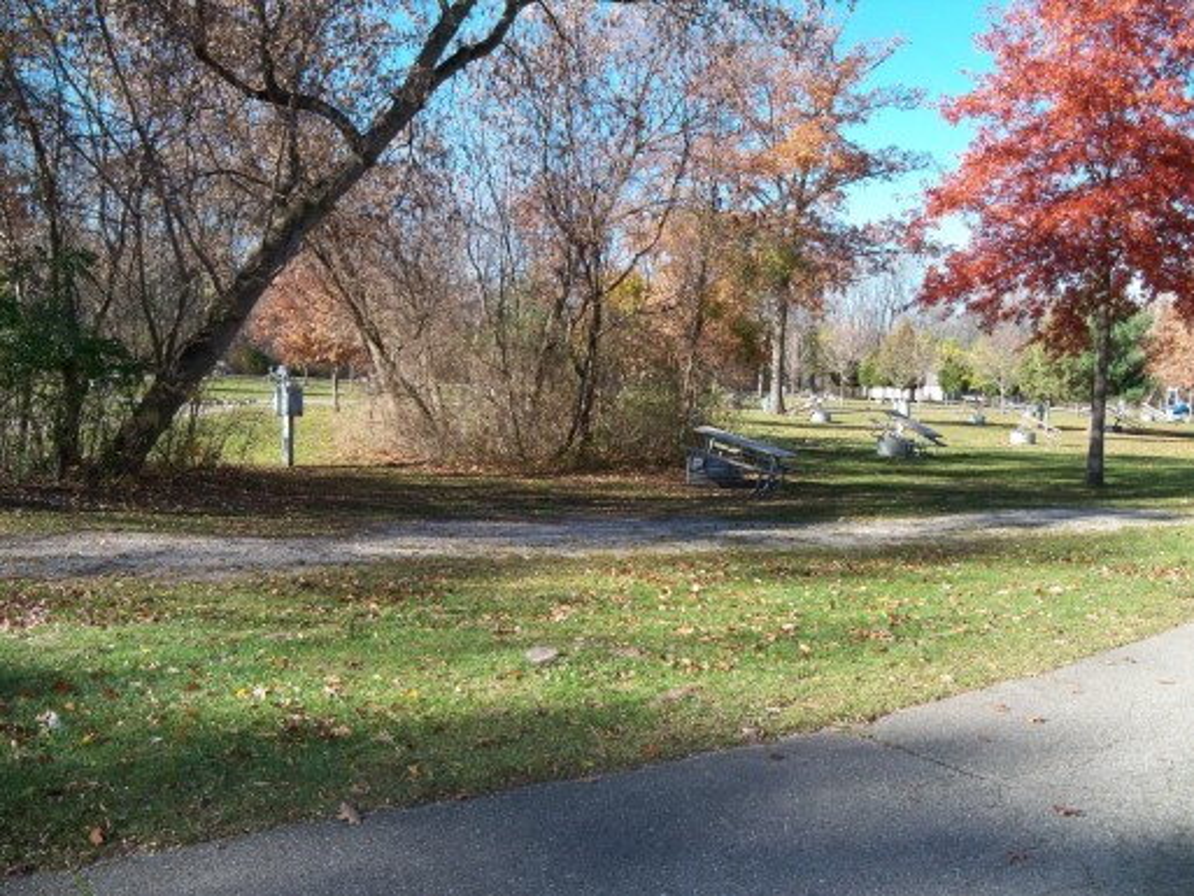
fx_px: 1208
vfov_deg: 40.7
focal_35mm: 35
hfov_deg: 52.6
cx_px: 597
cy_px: 448
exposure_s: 1/200
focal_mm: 6.2
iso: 64
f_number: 3.5
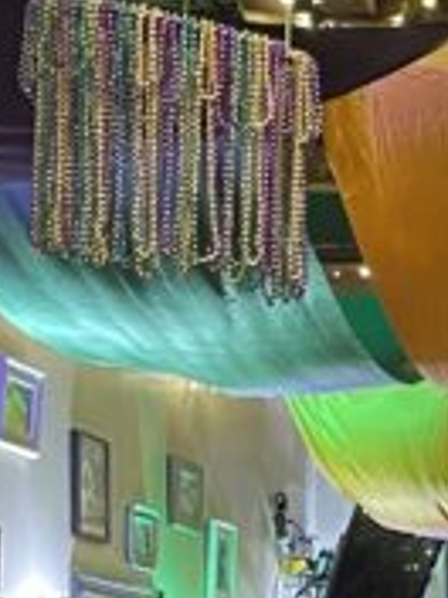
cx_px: 1062
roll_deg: -0.5
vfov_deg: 12.8
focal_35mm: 151
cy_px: 680
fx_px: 2606
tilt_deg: +2.6
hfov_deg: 8.9
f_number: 1.6
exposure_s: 1/30
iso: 500
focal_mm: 5.1
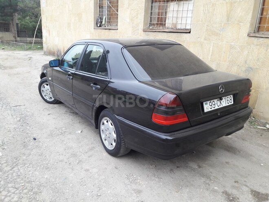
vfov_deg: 49.7
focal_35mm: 28
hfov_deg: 63.4
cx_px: 134
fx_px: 218
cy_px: 101
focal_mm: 3.7
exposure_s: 1/151
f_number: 1.9
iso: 40
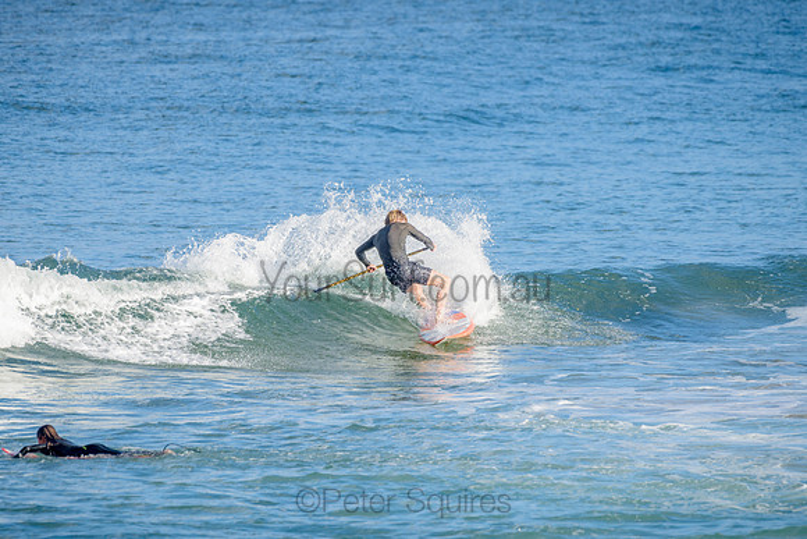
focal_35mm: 612
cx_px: 404
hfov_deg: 3.4
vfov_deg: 2.2
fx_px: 13723
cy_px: 270
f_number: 5.6
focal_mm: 500
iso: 200
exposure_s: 1/1250
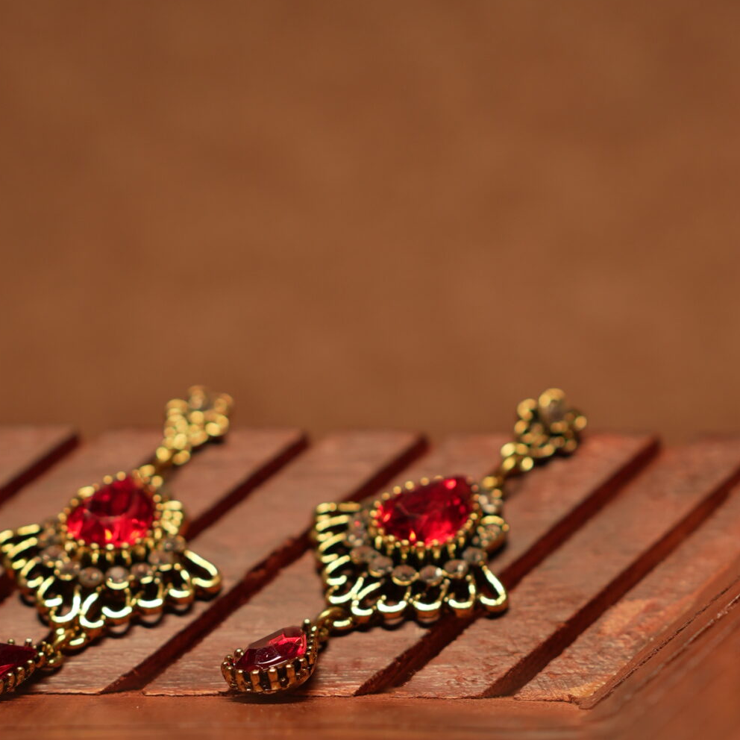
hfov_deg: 15.3
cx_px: 279
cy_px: 503
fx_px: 2757
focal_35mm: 114
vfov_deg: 15.3
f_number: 2.5
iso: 160
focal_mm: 35
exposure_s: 1/125
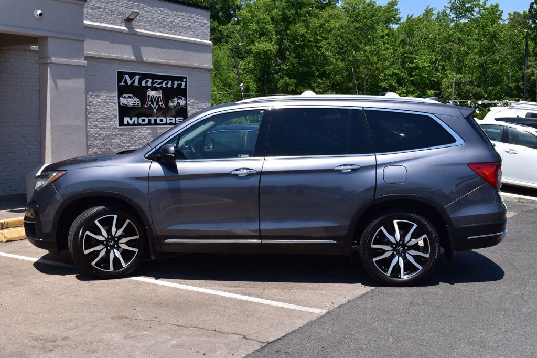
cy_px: 179
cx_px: 268
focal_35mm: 45
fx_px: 671
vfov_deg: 29.8
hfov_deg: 43.6
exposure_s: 1/500
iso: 320
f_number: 11
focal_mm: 30
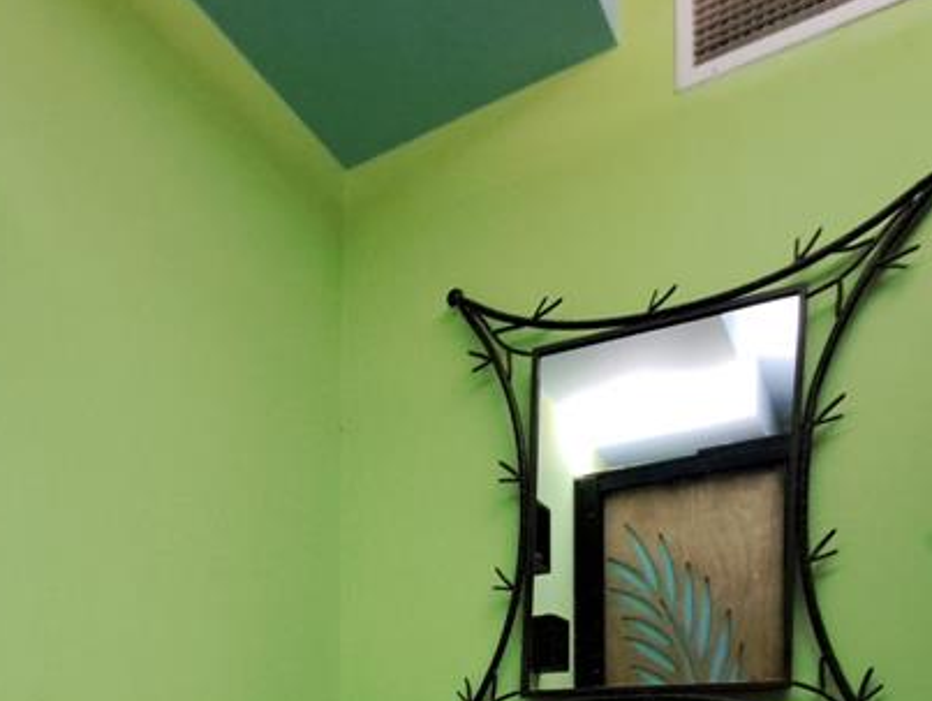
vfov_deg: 34.4
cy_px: 842
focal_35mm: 33
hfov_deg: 52.8
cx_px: 229
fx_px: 889
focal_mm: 1.74
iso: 500
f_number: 2.2
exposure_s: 1/20
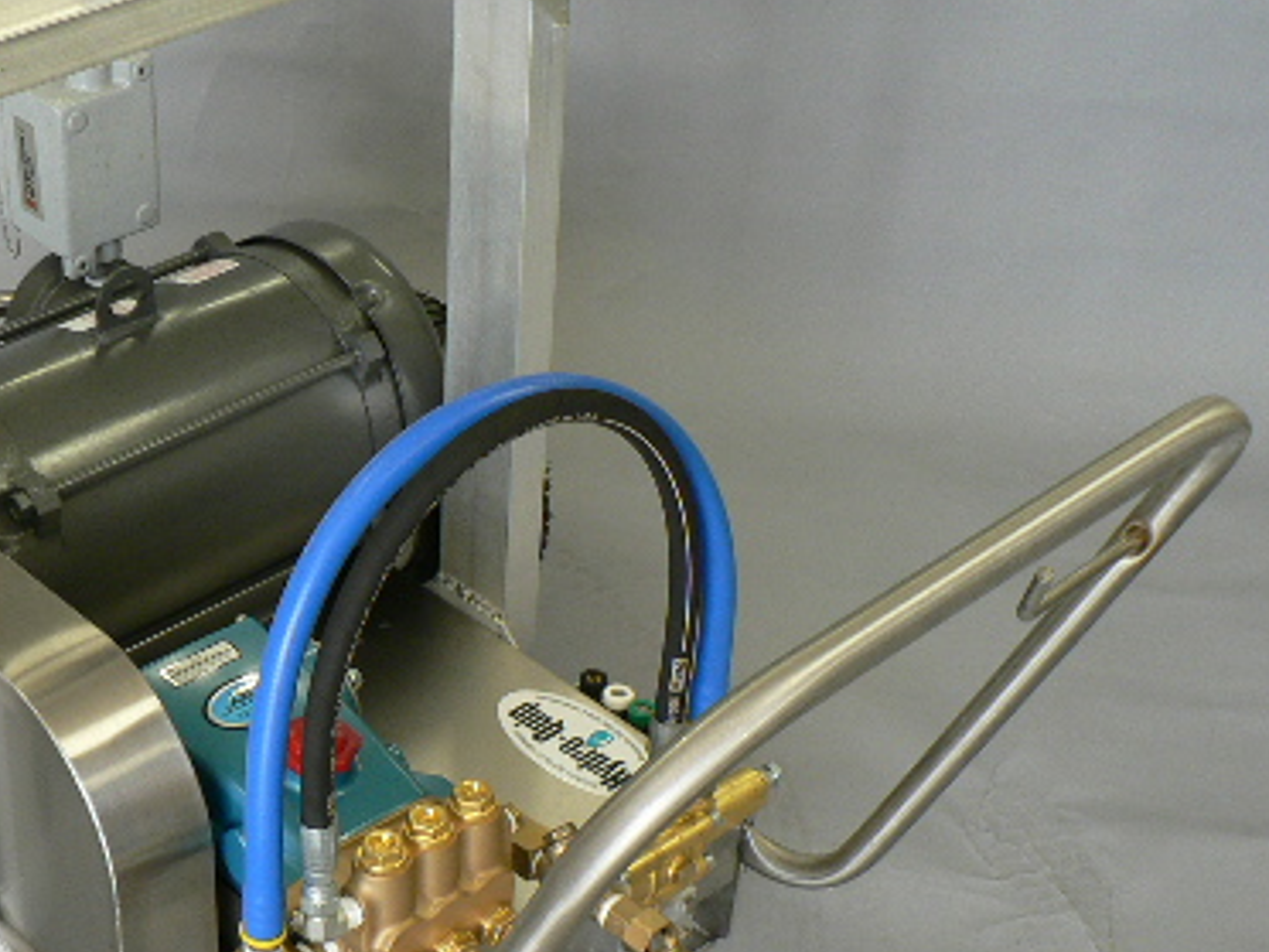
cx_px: 276
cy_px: 546
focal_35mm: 62
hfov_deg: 30.5
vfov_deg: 23.6
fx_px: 2273
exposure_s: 1/20
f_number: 2.8
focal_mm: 6
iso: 100
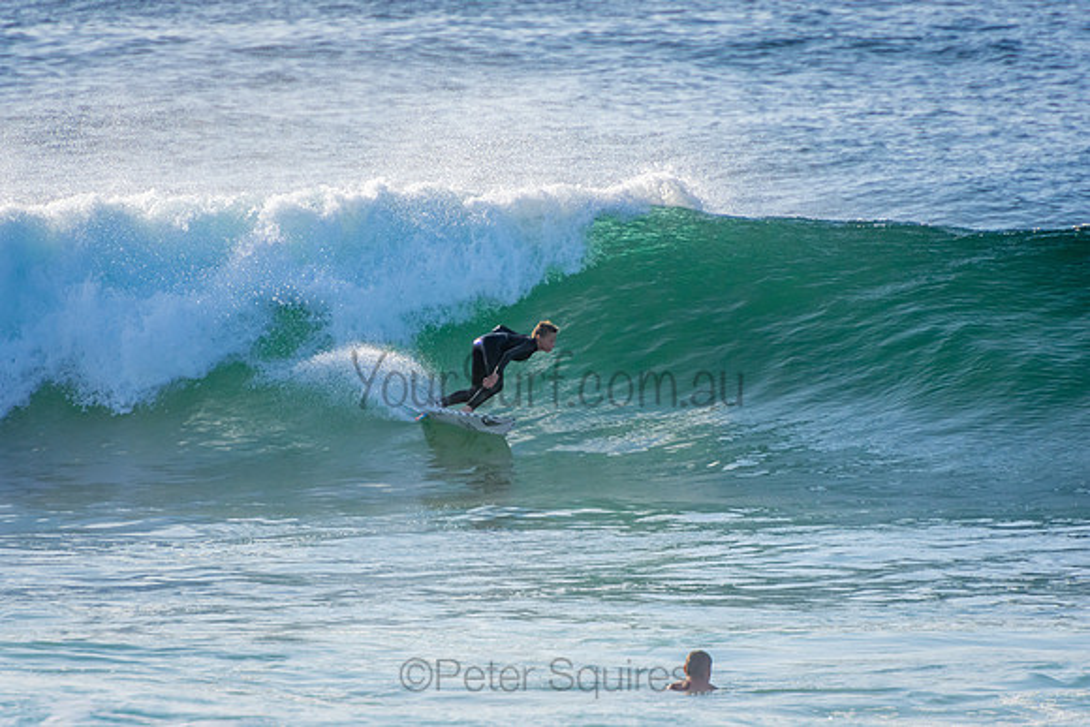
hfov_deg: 3.4
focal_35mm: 600
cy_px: 364
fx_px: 18170
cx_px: 545
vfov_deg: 2.3
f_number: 5.6
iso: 360
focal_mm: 400
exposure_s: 1/2500
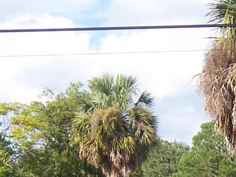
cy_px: 230
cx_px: 250
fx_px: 771
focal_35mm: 113
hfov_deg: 16.9
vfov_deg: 12.7
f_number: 4
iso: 80
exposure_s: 1/350
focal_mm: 6.7
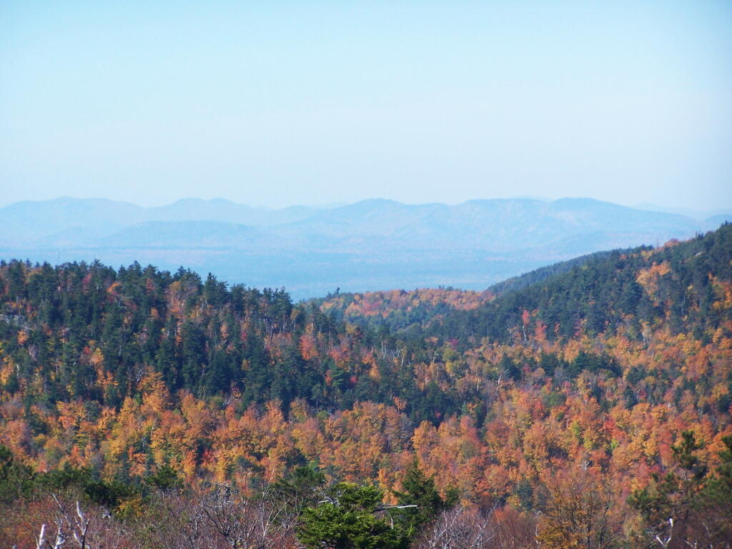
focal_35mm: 189
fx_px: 3997
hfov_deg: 10.5
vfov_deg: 7.9
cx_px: 366
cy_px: 274
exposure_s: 1/1000
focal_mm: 31.3
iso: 80
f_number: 3.2
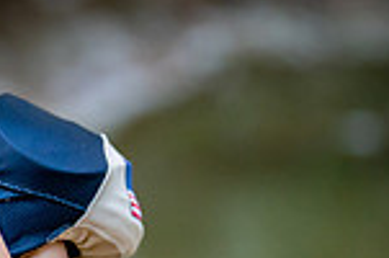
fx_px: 2577
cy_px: 215
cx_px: -112
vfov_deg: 5.7
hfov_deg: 8.5
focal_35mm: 239
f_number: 1.2
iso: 500
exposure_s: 1/500
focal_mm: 50
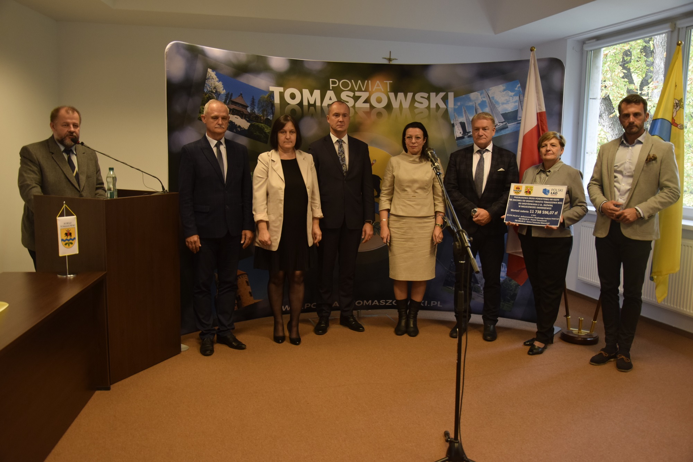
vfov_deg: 41.7
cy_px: 231
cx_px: 346
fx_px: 606
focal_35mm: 32
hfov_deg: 59.5
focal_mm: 21
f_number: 4
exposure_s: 1/60
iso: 800
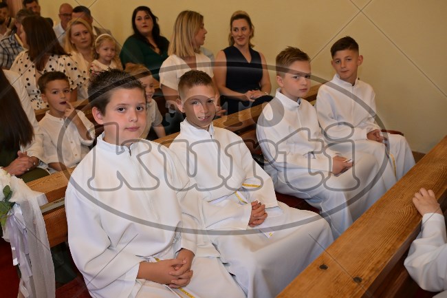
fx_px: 410
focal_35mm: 33
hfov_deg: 57.2
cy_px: 149
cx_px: 224
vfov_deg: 39.9
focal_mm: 33
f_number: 4.5
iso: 3200
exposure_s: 1/100
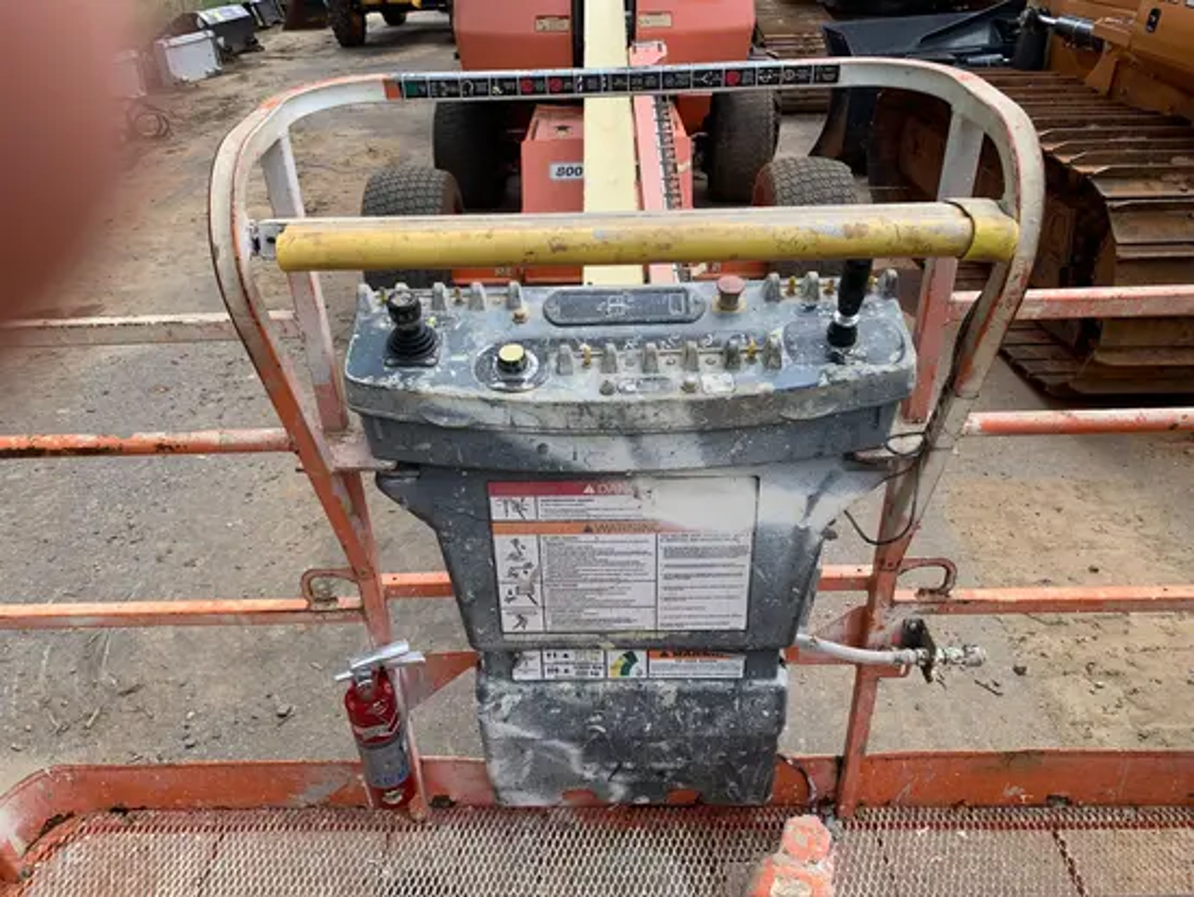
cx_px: 597
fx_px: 897
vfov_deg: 53.1
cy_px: 448
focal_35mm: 26
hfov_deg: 67.3
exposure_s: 1/716
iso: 25
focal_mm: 4.25
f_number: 1.8
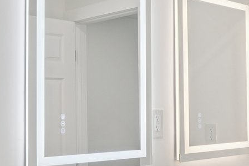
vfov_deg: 18.5
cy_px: 128
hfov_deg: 27.5
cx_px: 174
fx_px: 505
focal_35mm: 73
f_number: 8
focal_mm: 16
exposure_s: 1/20
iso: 400
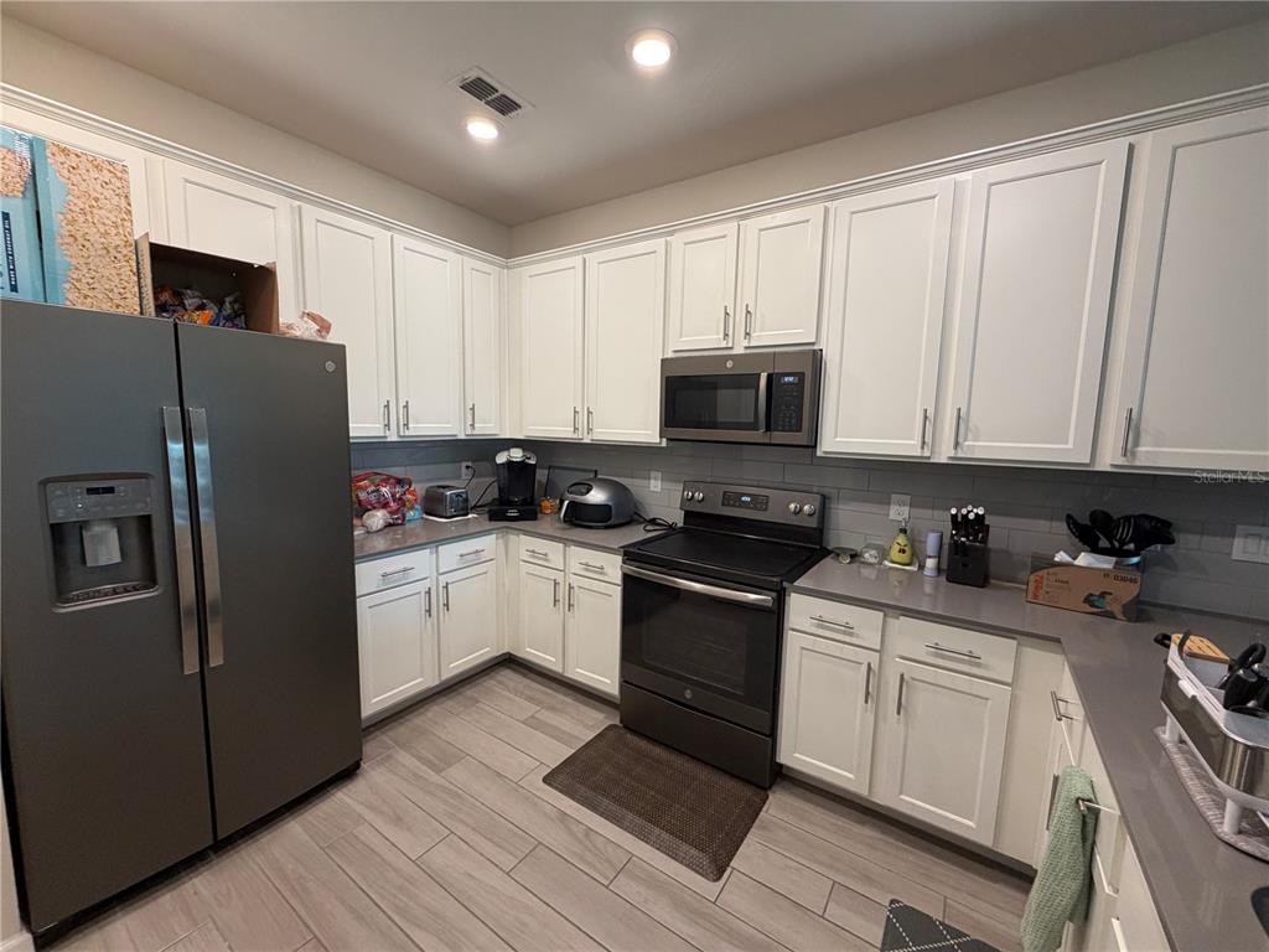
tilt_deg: -6.2
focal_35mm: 14
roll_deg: -1.0
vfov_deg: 85.7
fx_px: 513
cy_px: 476
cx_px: 634
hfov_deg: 102.1
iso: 250
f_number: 2.2
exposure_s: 1/60
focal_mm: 2.22
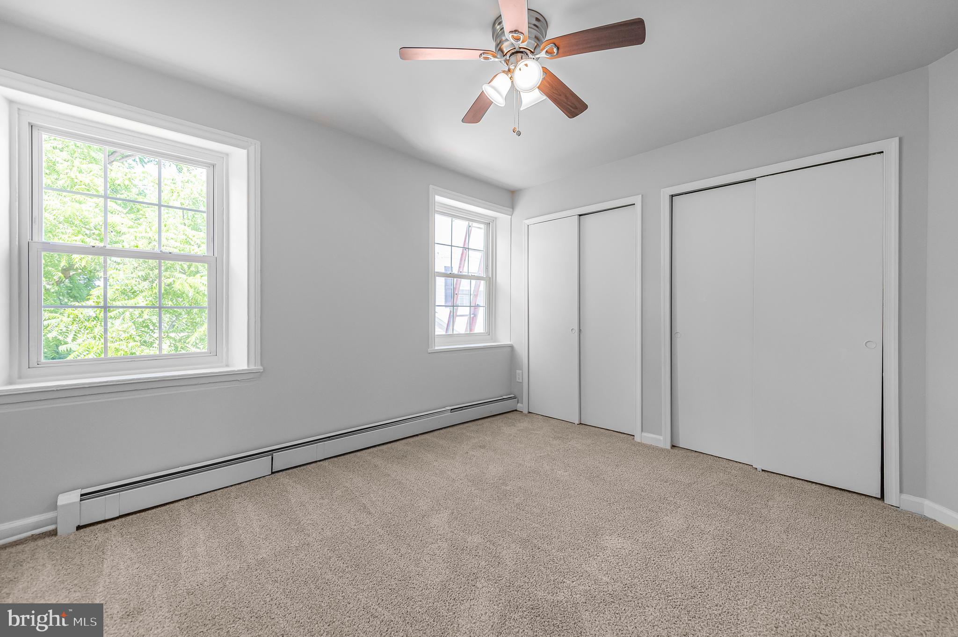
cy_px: 318
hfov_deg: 104.3
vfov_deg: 81.1
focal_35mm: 14
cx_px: 479
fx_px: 372
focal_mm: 14
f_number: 3.5
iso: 400
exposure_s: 1/250
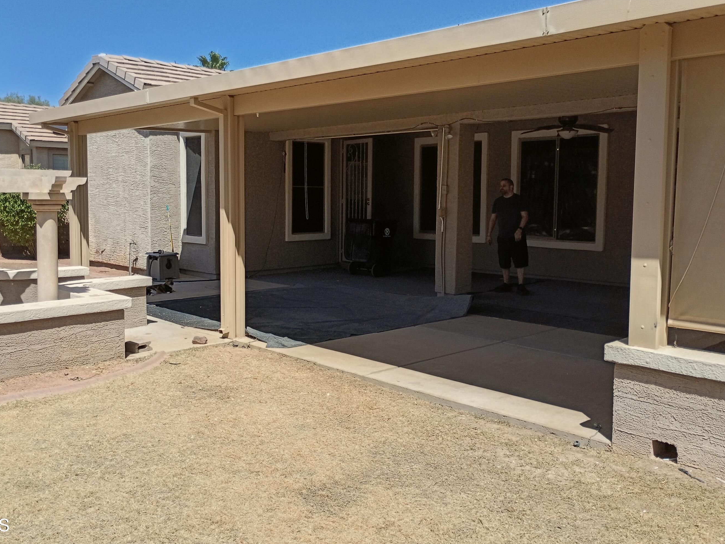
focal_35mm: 33
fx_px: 691
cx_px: 318
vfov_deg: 42.9
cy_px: 244
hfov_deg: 55.2
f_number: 1.8
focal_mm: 4.27
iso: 104
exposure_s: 1/1070
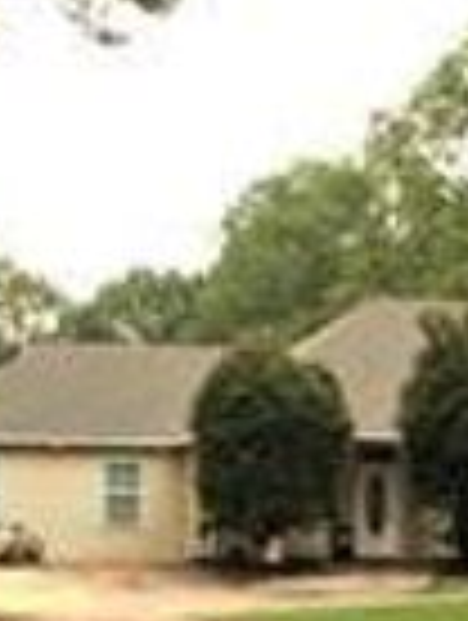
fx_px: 2516
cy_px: 668
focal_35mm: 140
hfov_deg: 10.6
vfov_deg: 13.8
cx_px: 194
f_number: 2.2
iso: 25
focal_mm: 4.15
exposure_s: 1/196
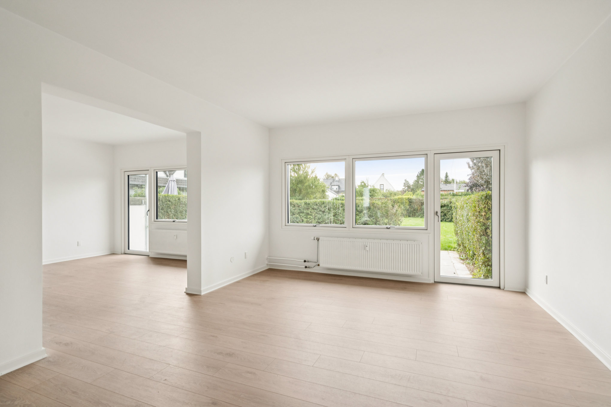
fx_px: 305
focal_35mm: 18
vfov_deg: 67.4
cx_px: 306
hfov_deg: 90.0
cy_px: 204
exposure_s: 1/125
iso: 800
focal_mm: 18
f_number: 7.1
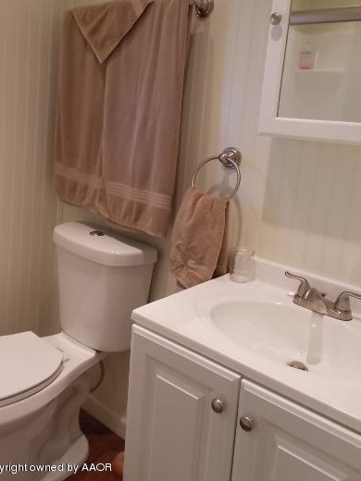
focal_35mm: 32
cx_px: 160
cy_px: 193
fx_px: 445
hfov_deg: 44.1
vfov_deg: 56.4
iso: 160
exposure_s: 1/25
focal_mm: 4.6
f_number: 3.2
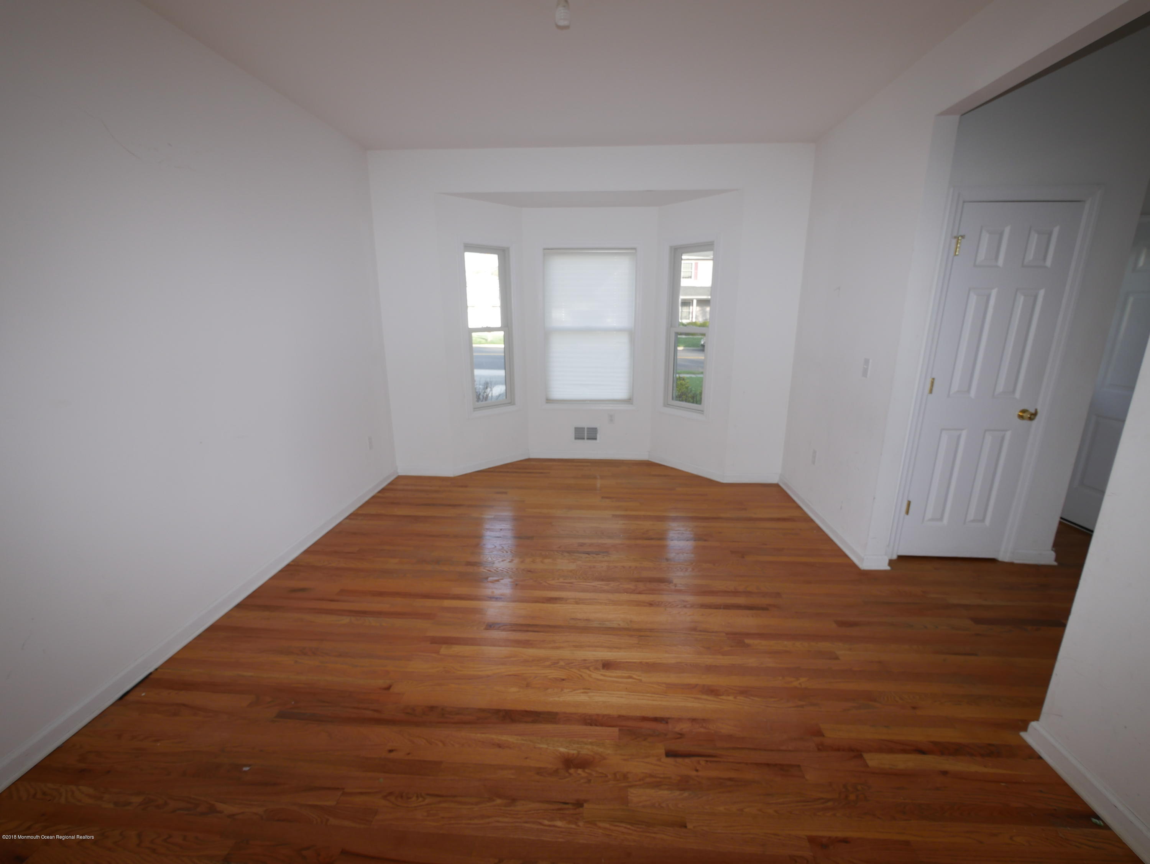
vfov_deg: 85.7
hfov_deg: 102.0
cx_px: 575
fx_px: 465
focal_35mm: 14
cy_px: 432
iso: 200
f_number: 4
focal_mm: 7
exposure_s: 1/125
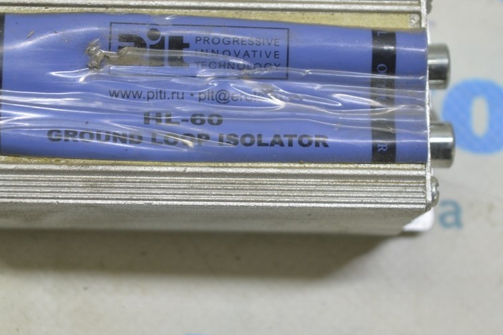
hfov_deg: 18.4
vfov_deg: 12.4
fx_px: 1546
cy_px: 120
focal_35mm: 111
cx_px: 181
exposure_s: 1/20
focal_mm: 55
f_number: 5.6
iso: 400
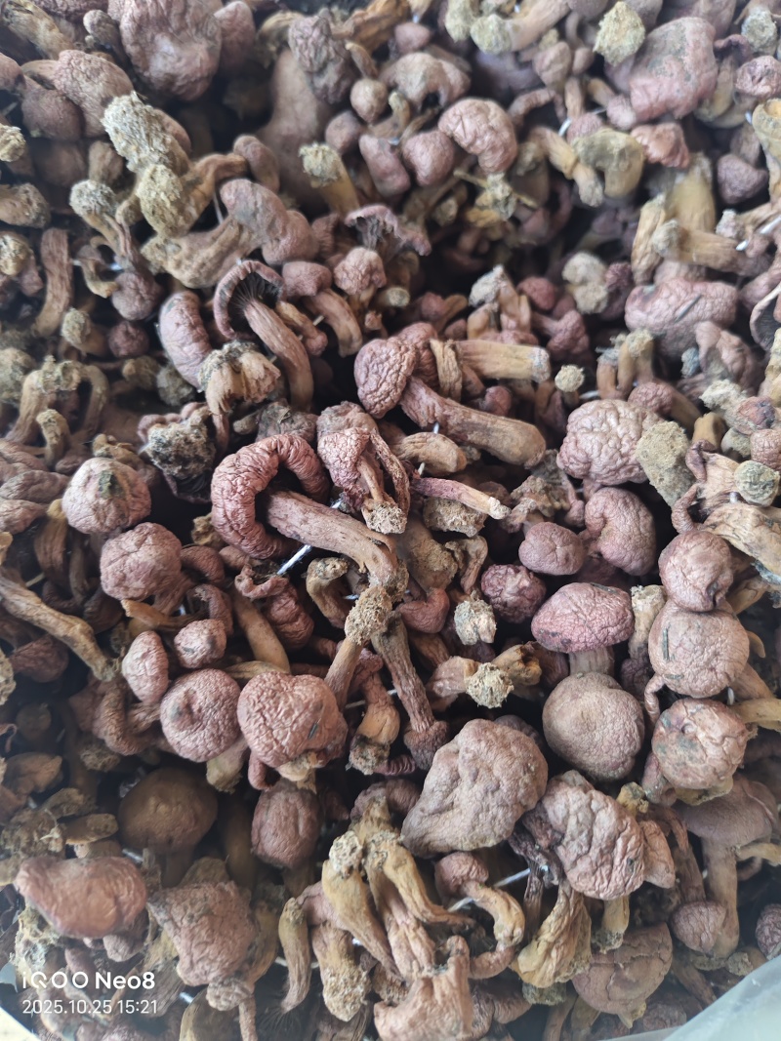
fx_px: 722
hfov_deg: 56.8
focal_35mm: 24
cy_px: 520
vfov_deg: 71.6
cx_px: 390
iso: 549
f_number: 1.88
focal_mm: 5.56
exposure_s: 1/50
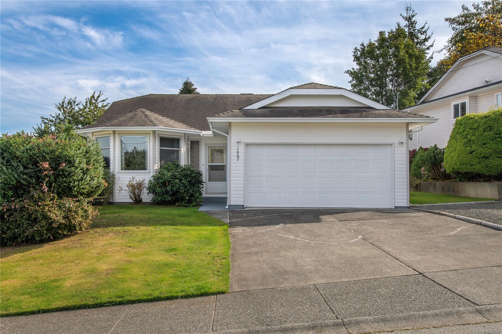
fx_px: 502
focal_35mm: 36
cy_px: 167
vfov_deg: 36.9
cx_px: 251
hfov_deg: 53.1
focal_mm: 24
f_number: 11
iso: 320
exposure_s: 1/500
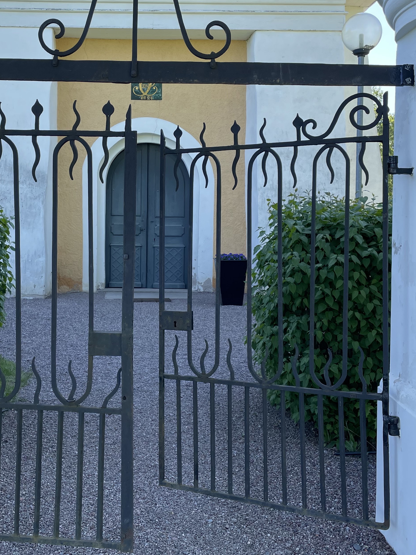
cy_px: 220
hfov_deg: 34.1
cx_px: 146
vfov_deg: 44.5
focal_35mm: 42
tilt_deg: -1.4
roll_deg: -0.6
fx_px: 673
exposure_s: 1/493
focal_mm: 4.2
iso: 32
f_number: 1.6
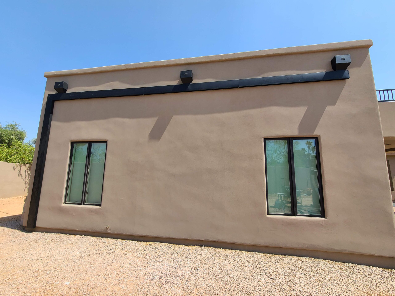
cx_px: 198
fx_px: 148
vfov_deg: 89.9
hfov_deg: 106.2
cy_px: 148
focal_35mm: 13
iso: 50
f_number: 2.2
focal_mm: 2.2
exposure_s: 1/1205
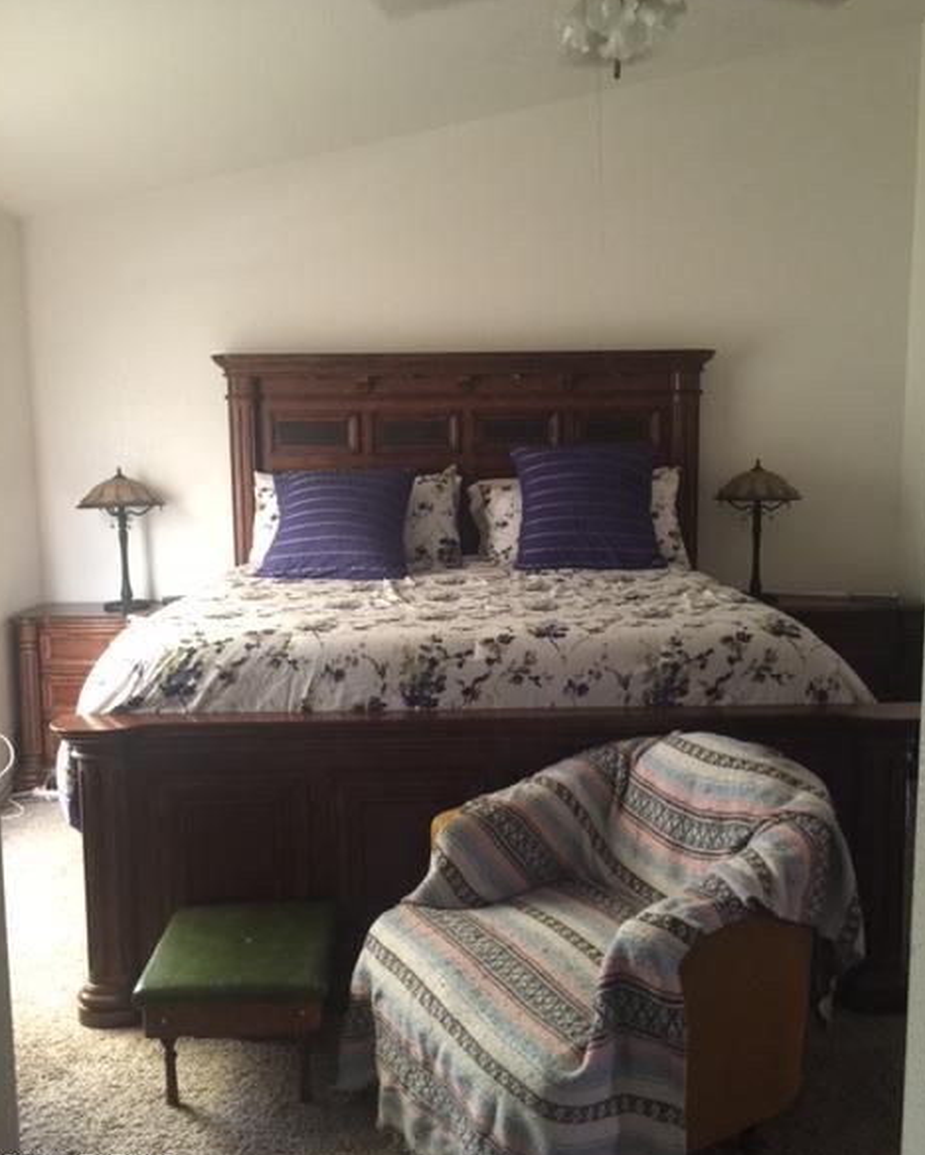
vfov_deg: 57.1
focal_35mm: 31
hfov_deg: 47.2
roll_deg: -1.3
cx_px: 462
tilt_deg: -5.5
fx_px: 1060
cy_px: 579
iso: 80
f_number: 2.2
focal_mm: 4.15
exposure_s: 1/4
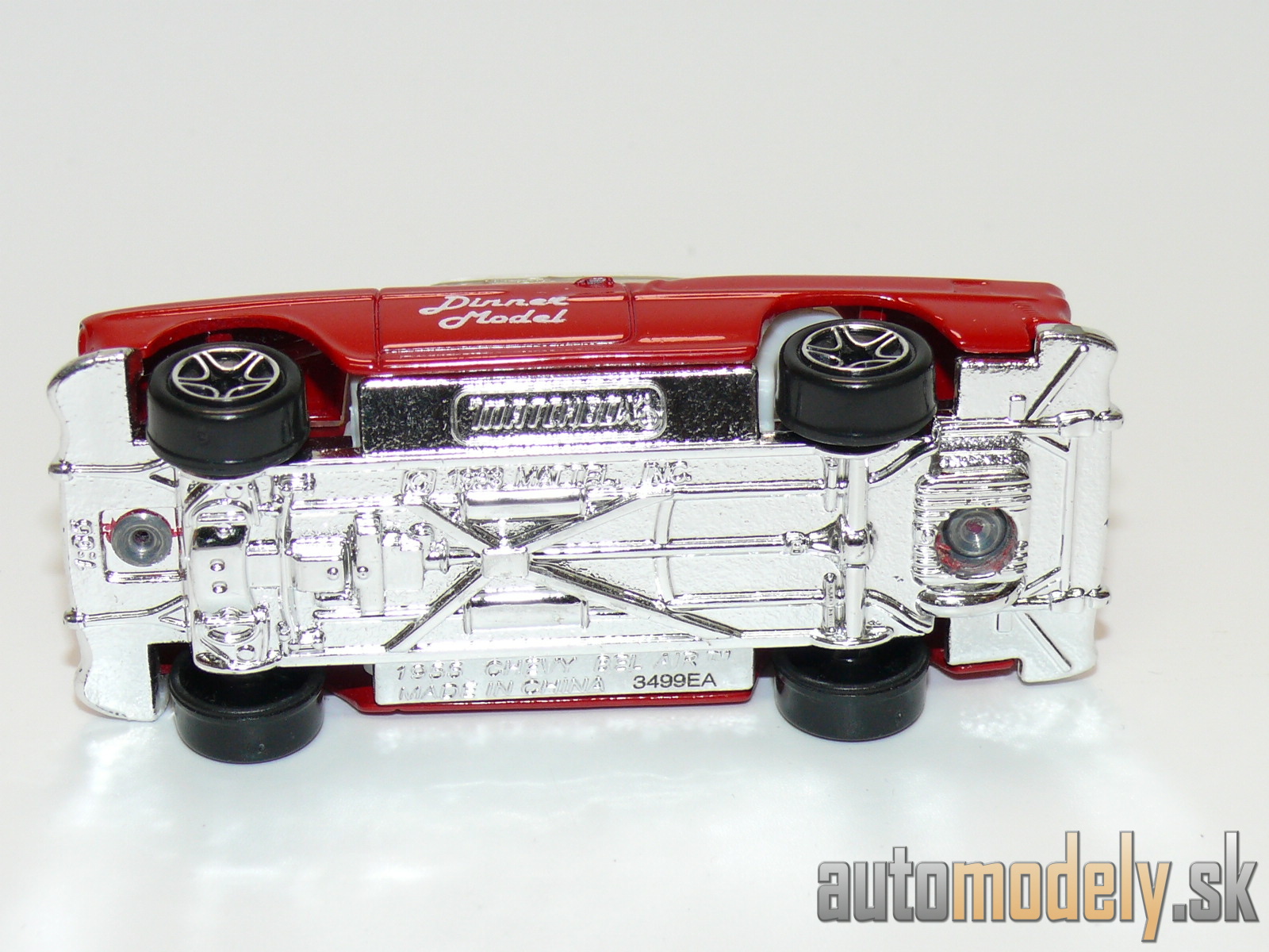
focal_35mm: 102
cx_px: 634
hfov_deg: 19.3
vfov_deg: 14.5
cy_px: 476
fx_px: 3739
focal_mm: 13.4
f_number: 4
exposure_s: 1/30
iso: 100
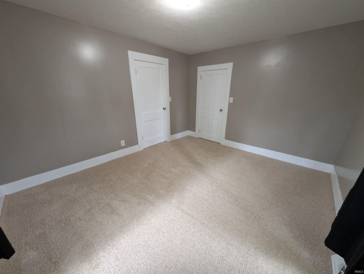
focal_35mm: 12
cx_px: 182
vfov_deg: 94.6
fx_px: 126
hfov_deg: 110.5
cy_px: 137
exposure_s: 1/30
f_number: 1.7
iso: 132
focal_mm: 2.02
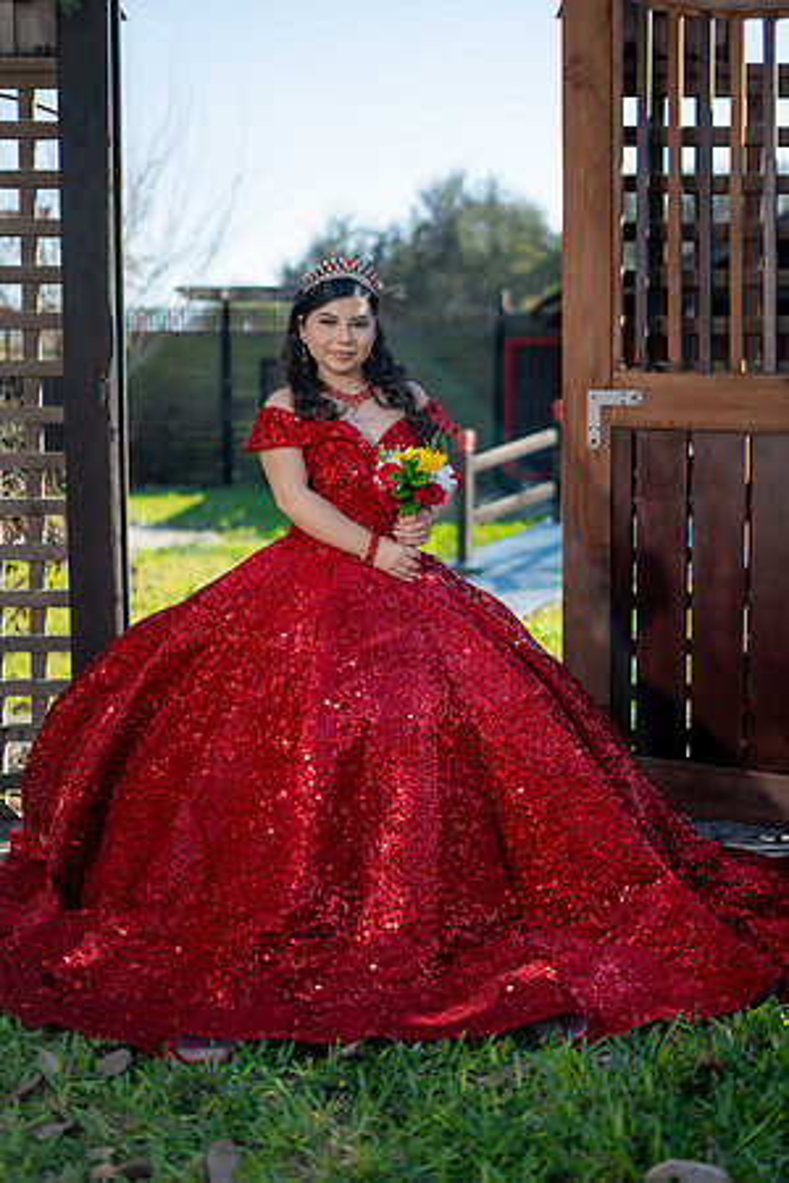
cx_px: 394
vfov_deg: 39.6
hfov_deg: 27.0
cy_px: 592
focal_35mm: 50
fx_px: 1644
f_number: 1.8
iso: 250
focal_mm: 50
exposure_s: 1/3200
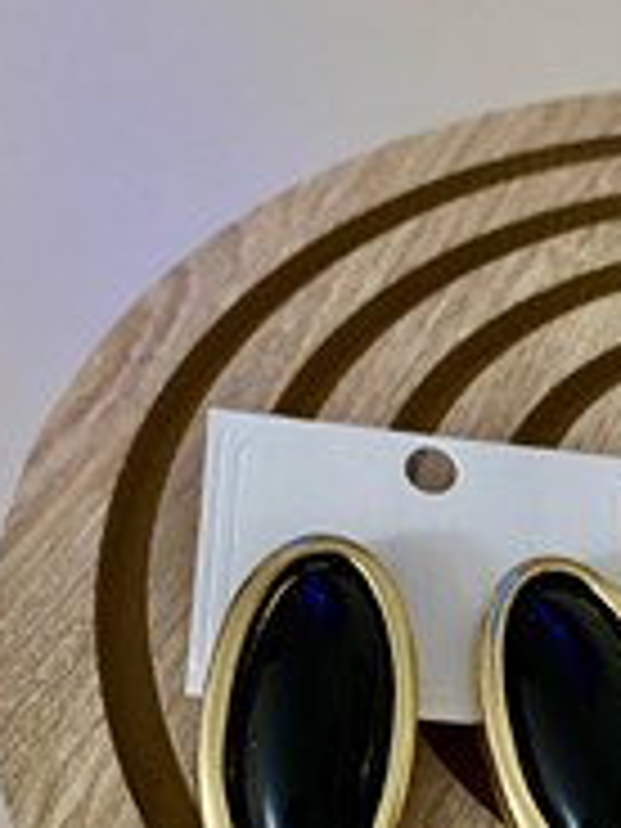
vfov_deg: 32.3
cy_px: 776
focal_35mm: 56
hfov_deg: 26.0
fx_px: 1339
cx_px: 414
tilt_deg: -53.1
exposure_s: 1/33
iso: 500
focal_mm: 4.25
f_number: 1.8
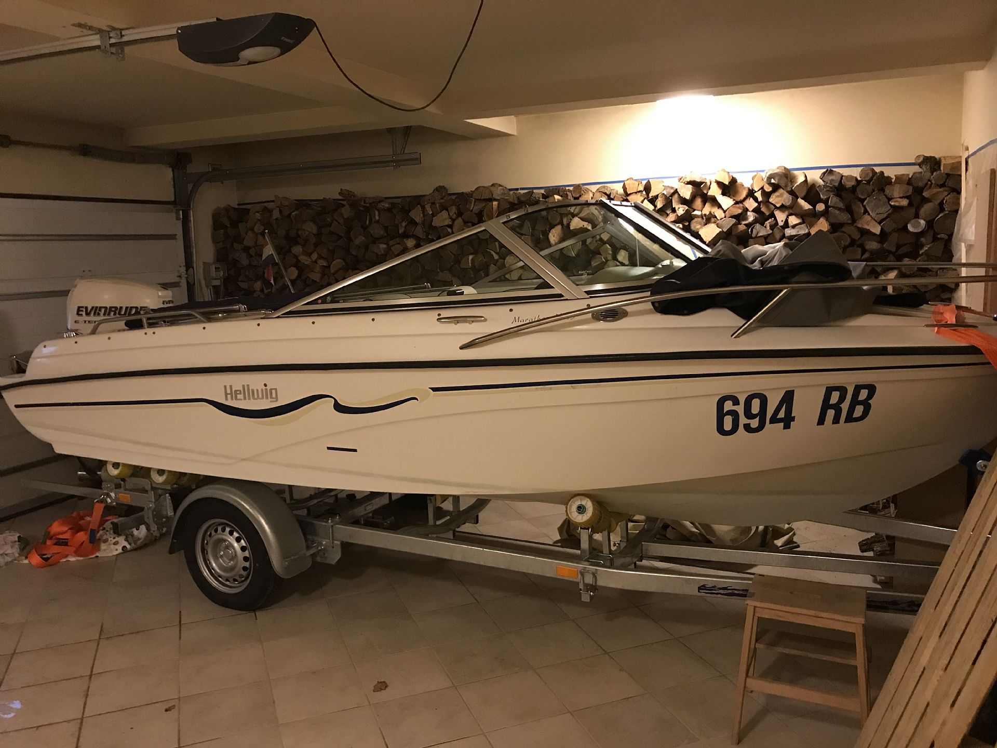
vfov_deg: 49.7
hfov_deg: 63.4
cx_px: 498
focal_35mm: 28
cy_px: 374
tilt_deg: -9.0
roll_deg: +2.3
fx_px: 806
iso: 100
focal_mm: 3.99
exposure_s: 1/6
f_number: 1.8
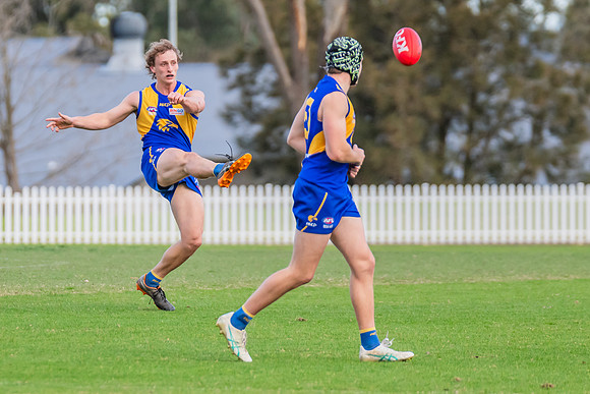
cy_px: 193
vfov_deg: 2.3
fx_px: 9919
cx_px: 162
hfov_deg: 3.4
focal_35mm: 605
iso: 800
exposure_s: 1/1250
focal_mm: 290
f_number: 4.5
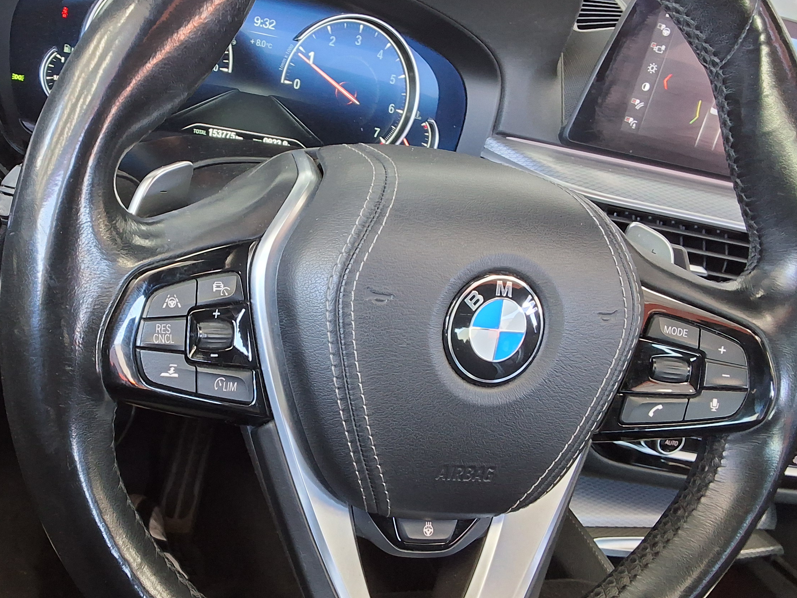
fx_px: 944
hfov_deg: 44.6
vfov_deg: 35.1
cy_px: 269
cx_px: 226
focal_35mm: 41
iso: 200
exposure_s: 1/40
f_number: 1.9
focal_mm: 2.91
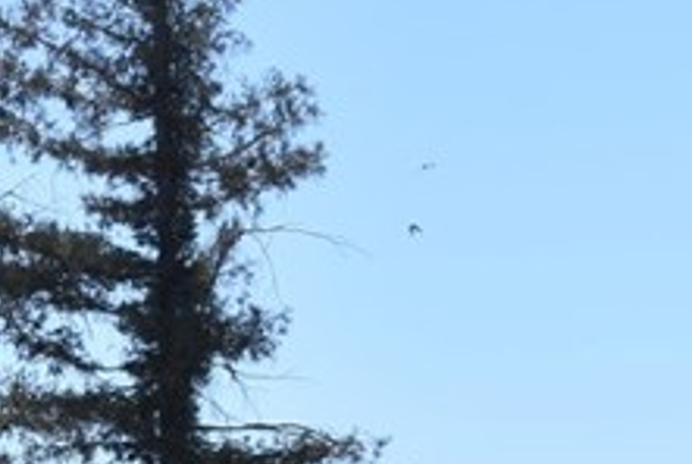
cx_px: -654
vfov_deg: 5.7
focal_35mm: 236
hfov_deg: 8.3
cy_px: 889
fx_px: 4542
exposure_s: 1/250
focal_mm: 34
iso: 100
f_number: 8
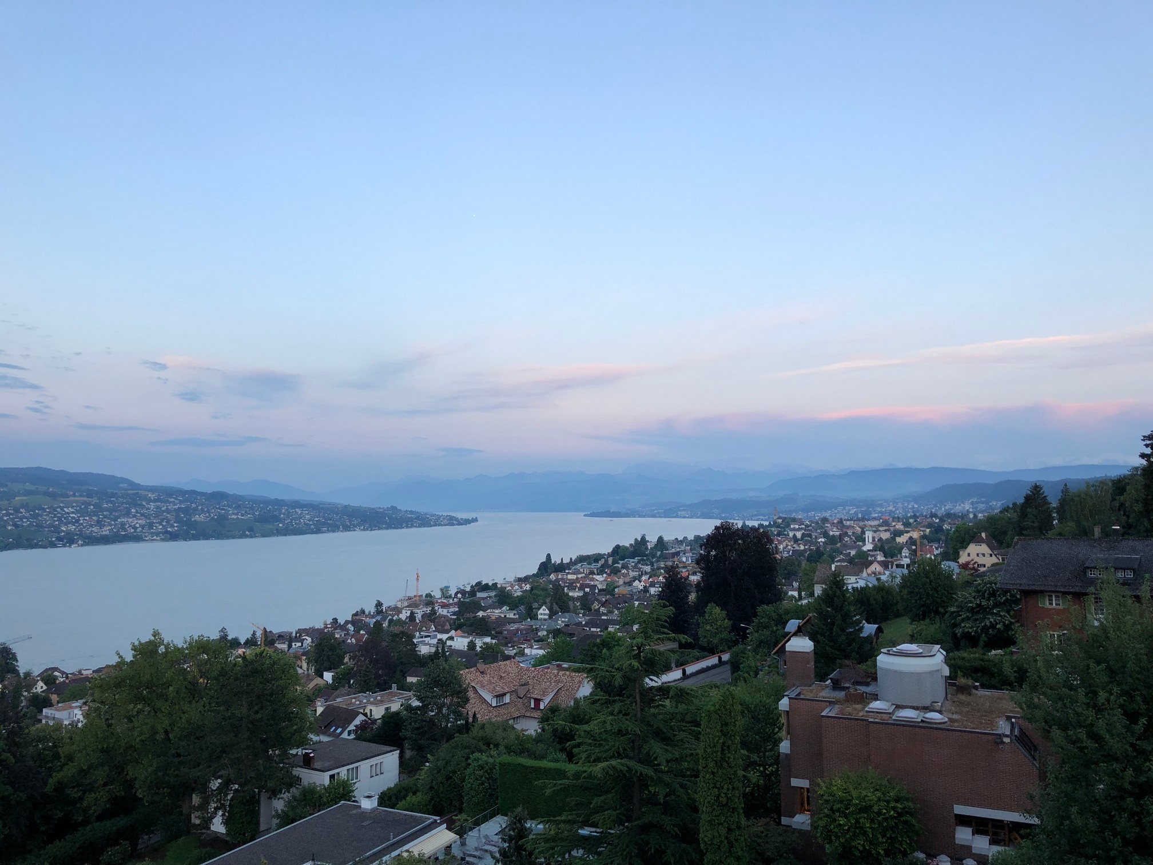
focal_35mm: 28
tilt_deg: +3.9
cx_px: 576
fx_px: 933
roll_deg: -0.6
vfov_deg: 49.7
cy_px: 432
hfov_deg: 63.4
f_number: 1.8
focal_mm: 3.99
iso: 32
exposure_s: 1/100
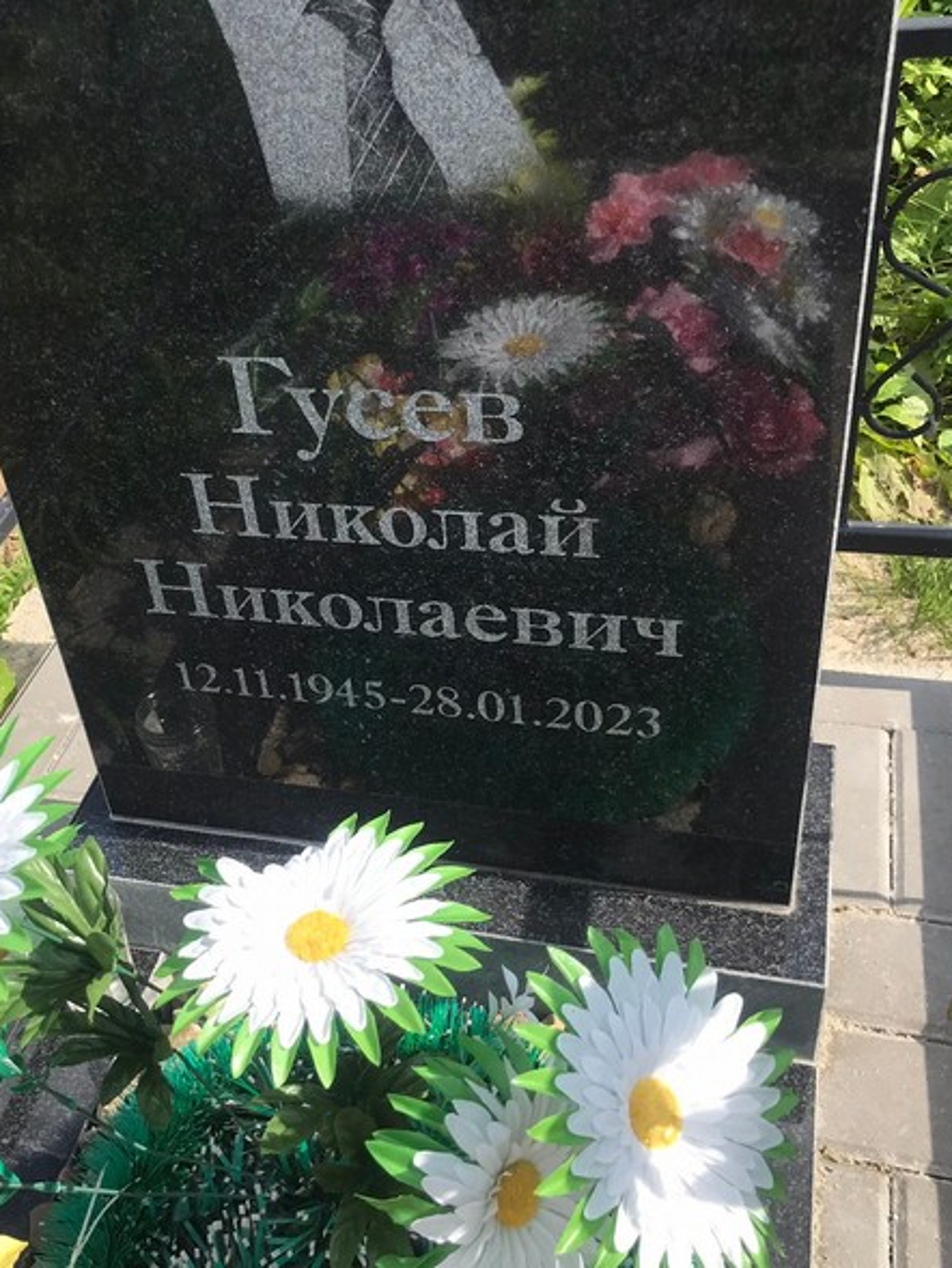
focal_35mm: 38
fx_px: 1393
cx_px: 310
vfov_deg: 49.0
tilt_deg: -37.5
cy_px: 624
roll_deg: +10.7
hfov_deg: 37.3
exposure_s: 1/1350
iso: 20
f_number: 1.8
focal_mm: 3.99
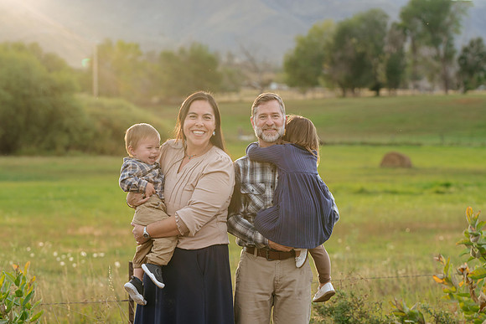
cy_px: 162
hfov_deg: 14.5
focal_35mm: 141
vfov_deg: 9.7
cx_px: 243
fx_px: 1904
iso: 640
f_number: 5.6
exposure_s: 1/200
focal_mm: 141
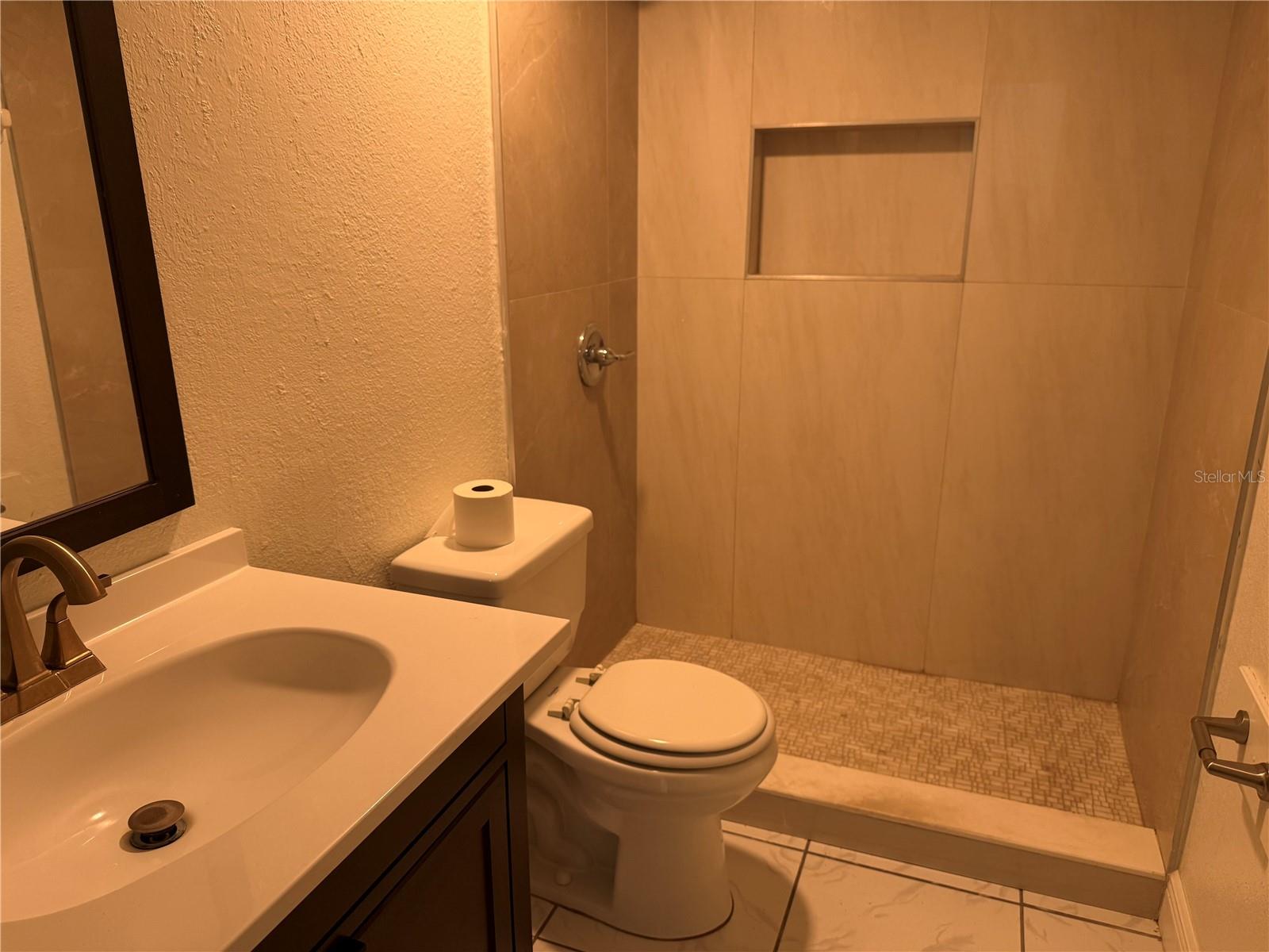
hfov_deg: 71.6
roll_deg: +0.1
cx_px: 634
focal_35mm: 24
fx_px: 880
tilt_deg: -16.2
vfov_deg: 56.8
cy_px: 476
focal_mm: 6.76
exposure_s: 1/121
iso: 125
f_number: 1.78
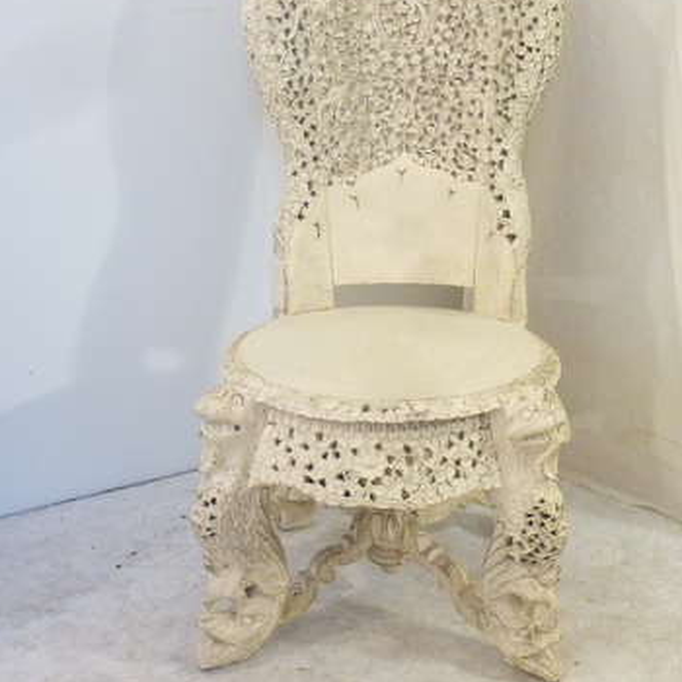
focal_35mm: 53
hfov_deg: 31.9
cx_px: 458
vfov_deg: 32.1
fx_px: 1181
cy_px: 255
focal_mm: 5.7
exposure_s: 1/8
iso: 400
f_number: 3.5
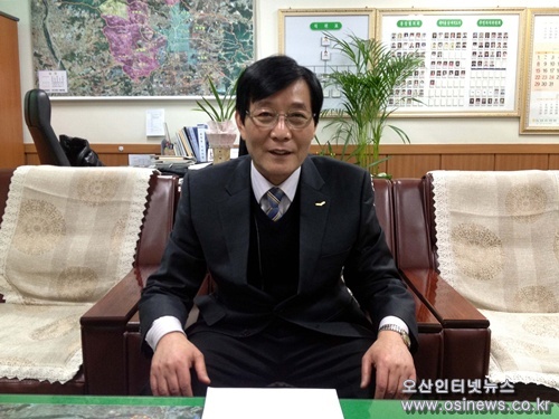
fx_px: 565
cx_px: 280
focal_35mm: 35
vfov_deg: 40.7
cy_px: 210
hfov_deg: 52.6
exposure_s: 1/20
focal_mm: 4.28
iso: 160
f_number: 2.4
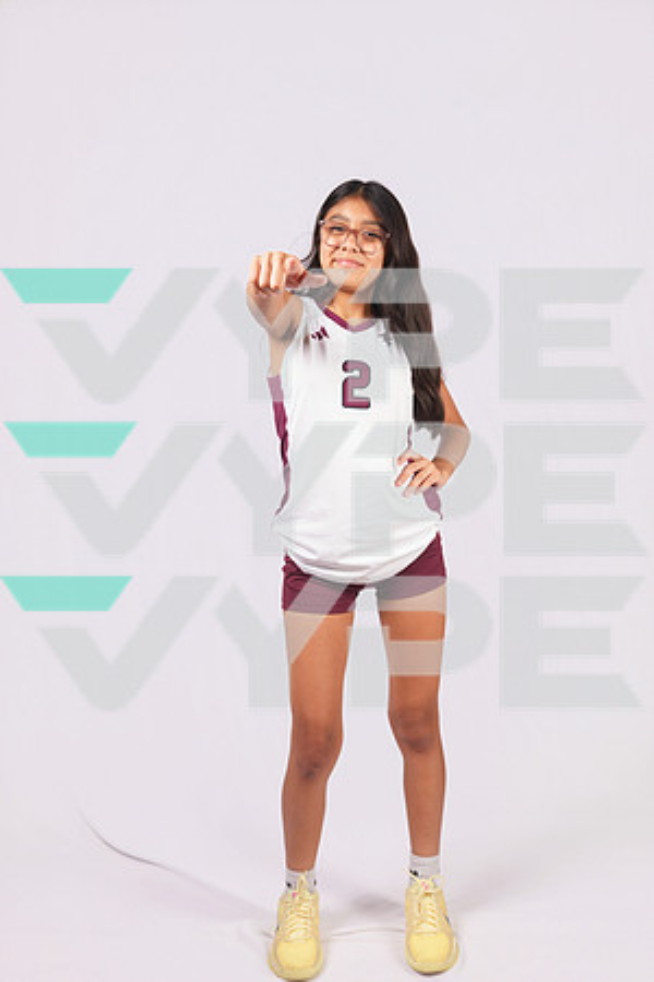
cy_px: 491
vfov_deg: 53.1
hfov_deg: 36.9
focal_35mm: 36
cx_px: 327
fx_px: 981
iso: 160
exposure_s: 1/125
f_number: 5.6
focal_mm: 36
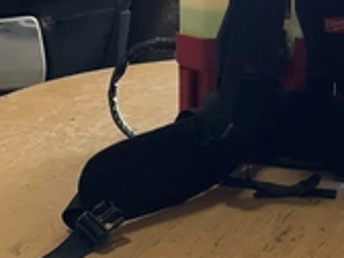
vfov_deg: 20.9
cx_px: 291
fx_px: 686
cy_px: 31
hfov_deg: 27.4
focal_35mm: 69
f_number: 1.8
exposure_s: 1/130
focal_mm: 3
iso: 16
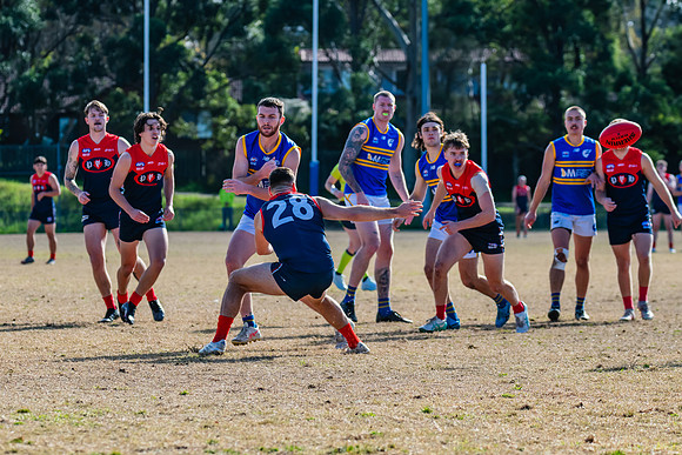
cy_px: 210
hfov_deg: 9.2
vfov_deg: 6.1
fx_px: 4240
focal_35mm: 224
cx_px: 281
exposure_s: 1/1600
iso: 640
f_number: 6.3
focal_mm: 190
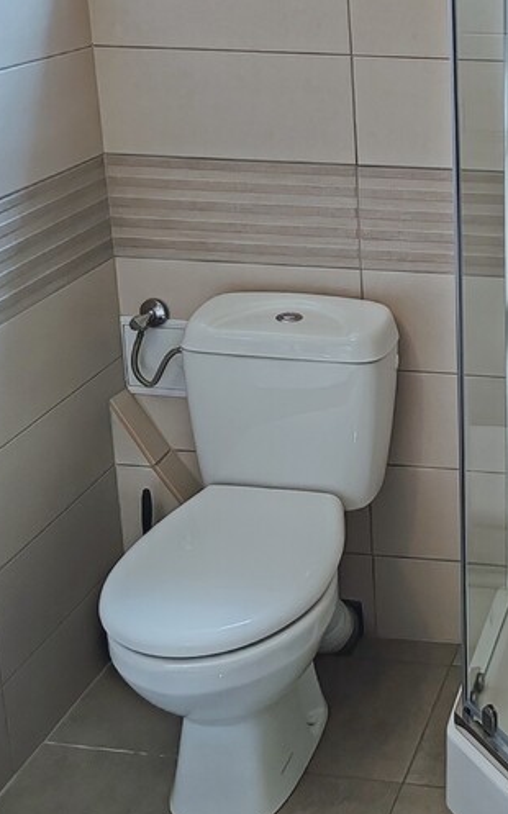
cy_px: 246
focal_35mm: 59
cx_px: 582
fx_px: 1309
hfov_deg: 20.7
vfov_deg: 34.1
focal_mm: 6.12
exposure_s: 1/100
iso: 320
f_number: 1.9
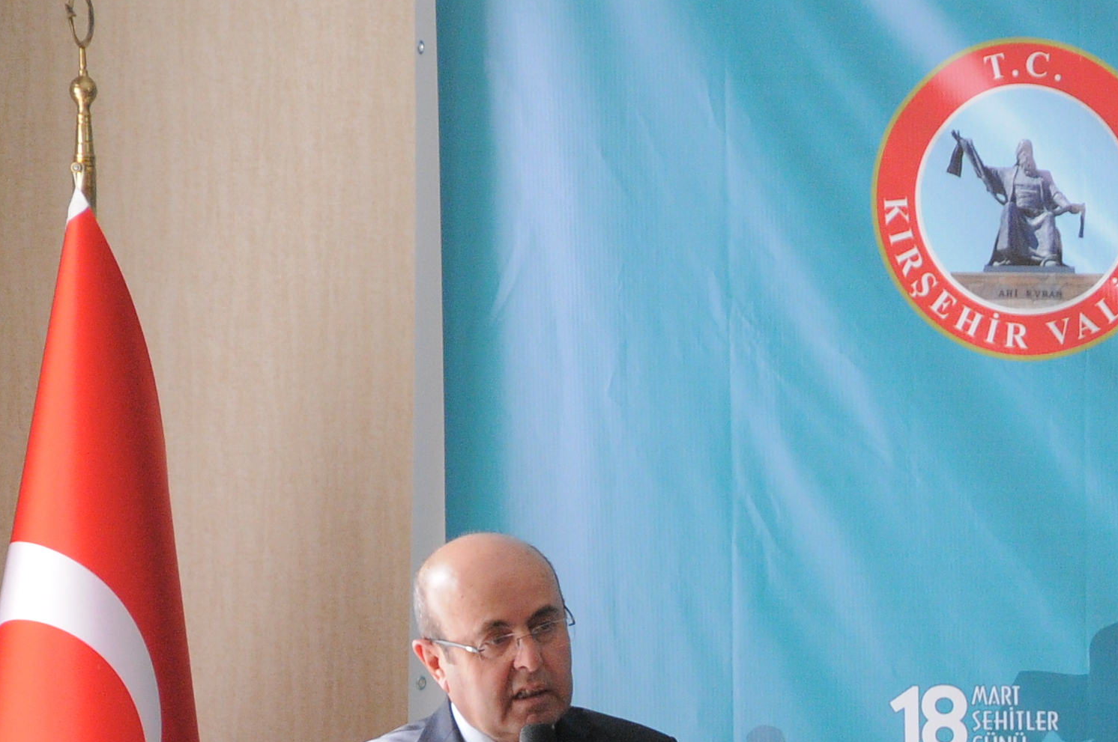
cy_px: 726
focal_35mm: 366
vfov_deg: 3.7
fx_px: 11366
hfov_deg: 5.6
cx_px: 1504
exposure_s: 1/125
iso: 1000
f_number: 5.6
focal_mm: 85
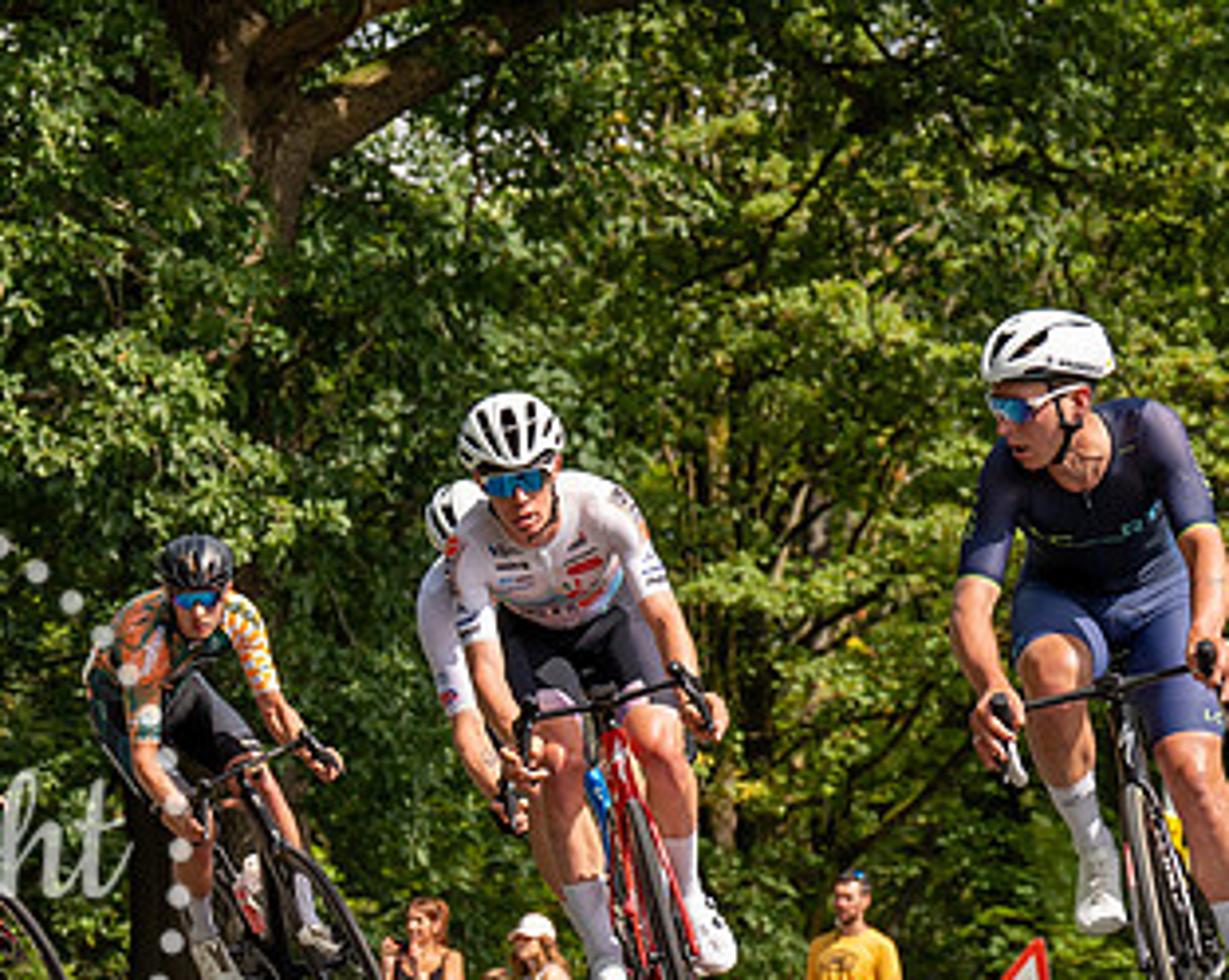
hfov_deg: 7.8
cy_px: 595
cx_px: 546
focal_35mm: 249
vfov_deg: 6.2
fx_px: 9049
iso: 200
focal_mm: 95
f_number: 5
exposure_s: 1/1000
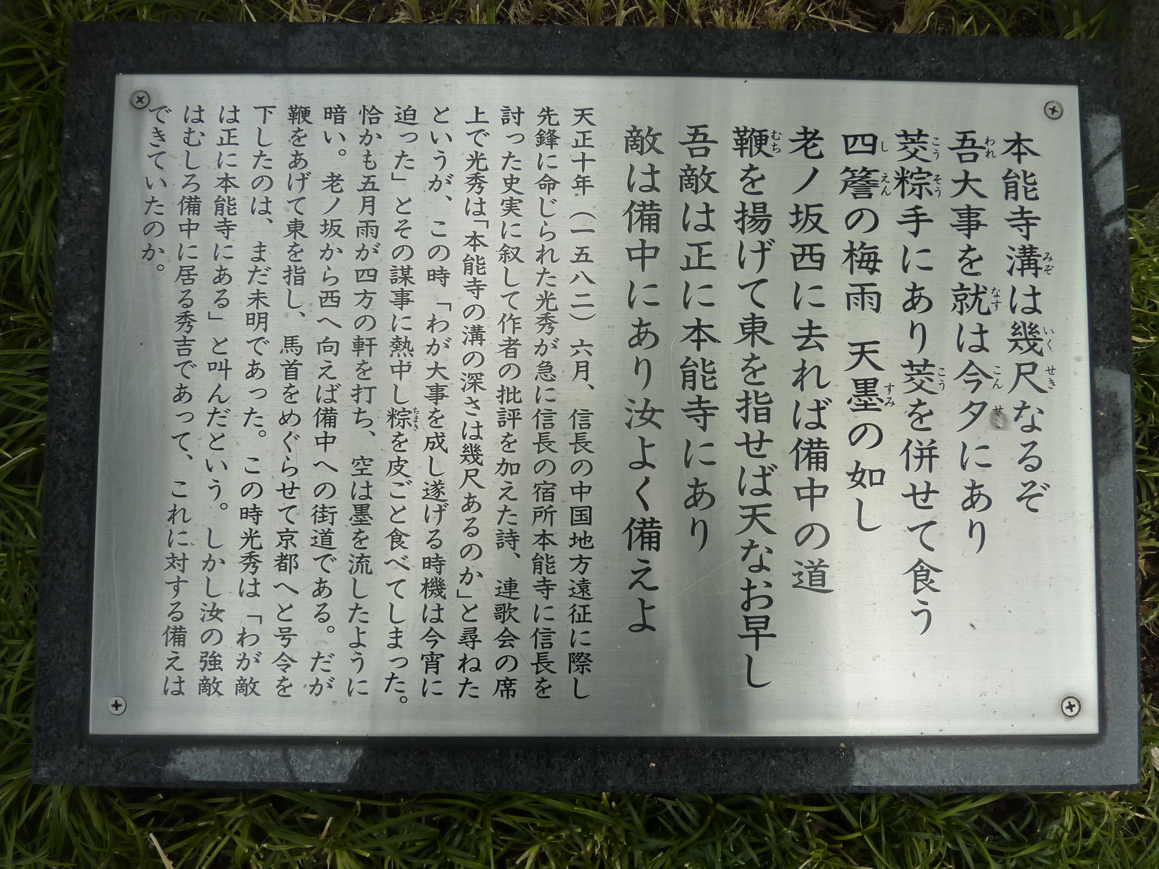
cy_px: 434
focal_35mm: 25
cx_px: 580
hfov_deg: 69.4
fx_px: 837
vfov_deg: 54.9
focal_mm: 4.1
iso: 125
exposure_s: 1/200
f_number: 4
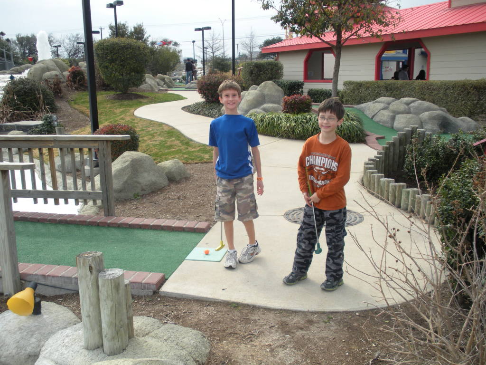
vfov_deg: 39.7
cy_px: 182
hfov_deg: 51.4
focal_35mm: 36
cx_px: 243
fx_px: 505
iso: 88
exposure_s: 1/556
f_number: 3.5
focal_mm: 6.3
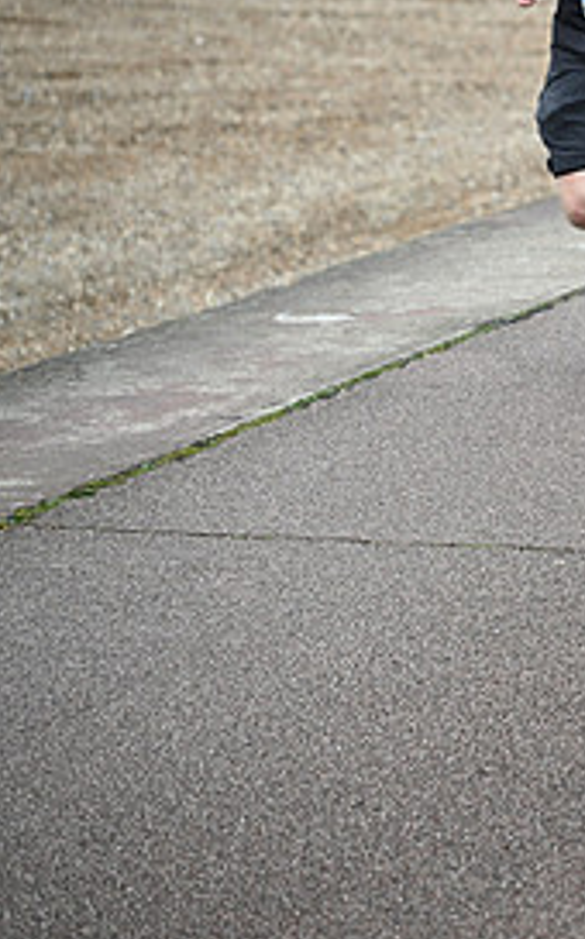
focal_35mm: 206
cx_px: 967
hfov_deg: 6.3
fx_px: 5269
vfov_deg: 10.2
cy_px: 325
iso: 500
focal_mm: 95
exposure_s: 1/800
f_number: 4
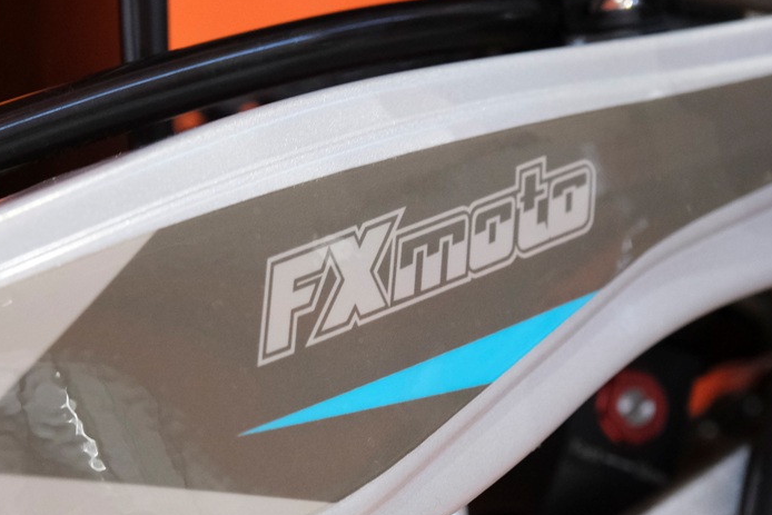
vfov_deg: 10.1
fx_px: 2917
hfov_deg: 15.1
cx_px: 433
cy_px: 348
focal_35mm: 136
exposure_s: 1/100
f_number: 4
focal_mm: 39.3
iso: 2000
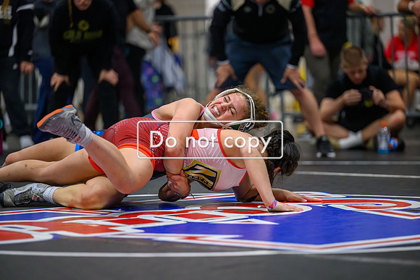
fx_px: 1925
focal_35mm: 165
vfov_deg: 8.3
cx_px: 210
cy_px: 140
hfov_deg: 12.4
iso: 11400
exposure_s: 1/800
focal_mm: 165
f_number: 2.8
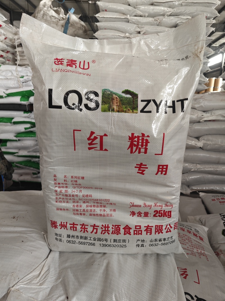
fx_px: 199
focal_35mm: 23
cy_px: 150
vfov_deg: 73.9
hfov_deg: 58.9
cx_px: 112
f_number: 1.8
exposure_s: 1/33.3
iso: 640
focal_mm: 5.43
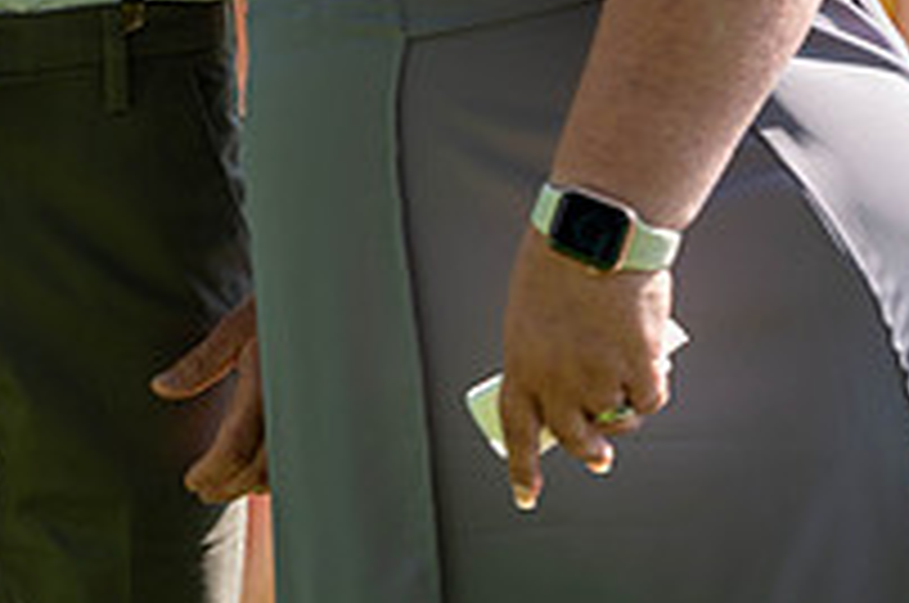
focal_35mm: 201
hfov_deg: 10.1
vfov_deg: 6.8
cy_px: -158
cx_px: -94
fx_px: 5067
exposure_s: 1/250
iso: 200
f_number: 5.6
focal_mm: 70
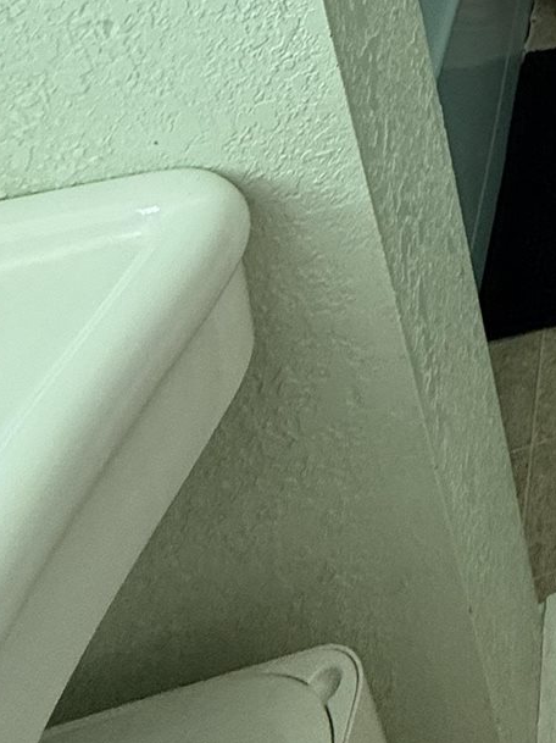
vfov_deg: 25.5
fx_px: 1136
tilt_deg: -16.7
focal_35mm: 53
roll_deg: +0.3
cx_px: 1039
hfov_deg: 19.4
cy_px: -412
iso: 160
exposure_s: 1/99
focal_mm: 2.22
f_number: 2.2
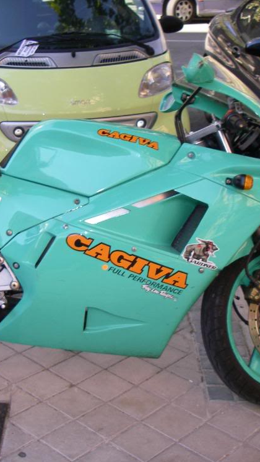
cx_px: 67
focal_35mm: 56
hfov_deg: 21.3
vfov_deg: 37.2
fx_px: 687
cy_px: 233
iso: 64
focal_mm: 6.3
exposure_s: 1/100
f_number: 3.3
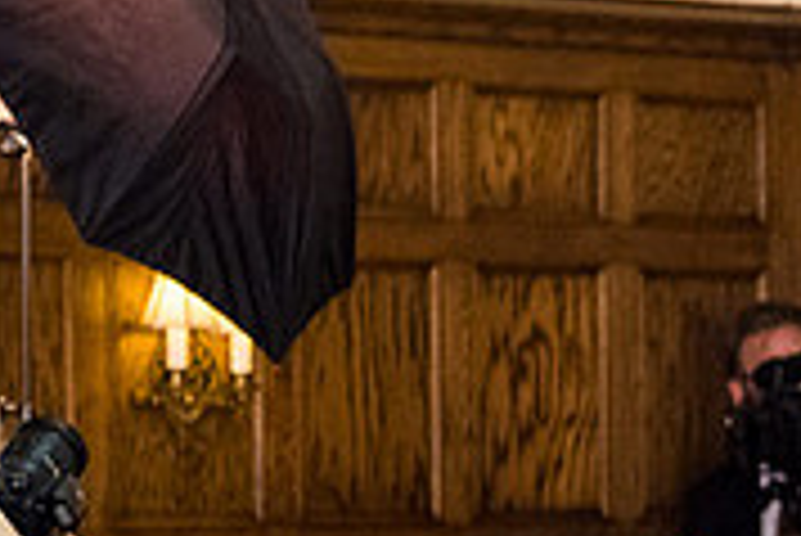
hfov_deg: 7.5
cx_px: 1152
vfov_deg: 5.0
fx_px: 6034
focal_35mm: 271
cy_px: 858
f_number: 4
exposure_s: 1/100
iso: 2000
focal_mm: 55
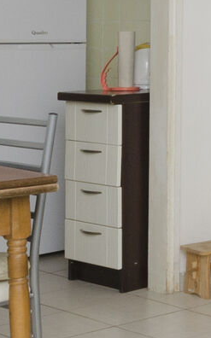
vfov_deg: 18.8
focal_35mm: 108
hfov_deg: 10.8
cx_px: 447
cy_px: 11
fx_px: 995
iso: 200
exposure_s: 1/200
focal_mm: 10
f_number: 8
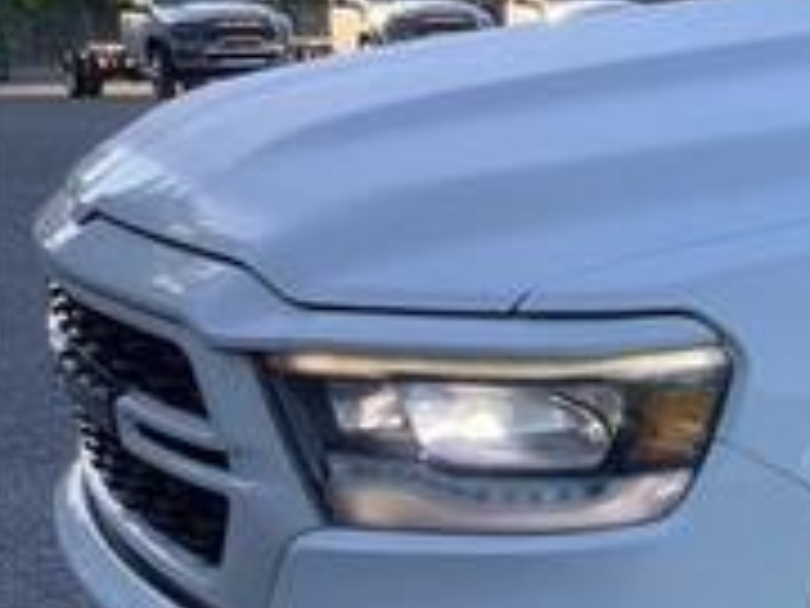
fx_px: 2036
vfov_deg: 16.9
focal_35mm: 87
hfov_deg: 20.2
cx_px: 1107
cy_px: 450
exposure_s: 1/177
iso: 25
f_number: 2.4
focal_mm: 3.3
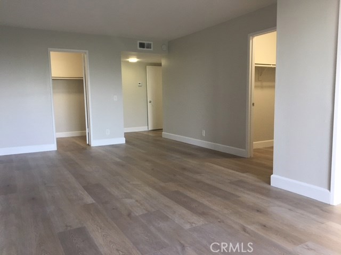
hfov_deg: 61.7
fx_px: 286
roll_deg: +1.2
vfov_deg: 48.2
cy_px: 128
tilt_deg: -5.4
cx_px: 170
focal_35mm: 29
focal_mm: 4.15
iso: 80
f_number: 2.2
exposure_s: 1/30
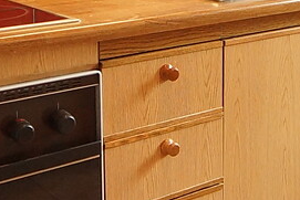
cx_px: 201
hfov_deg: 23.8
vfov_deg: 15.8
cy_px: 9
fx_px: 709
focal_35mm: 85
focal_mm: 8
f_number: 4.5
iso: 400
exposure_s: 1/30
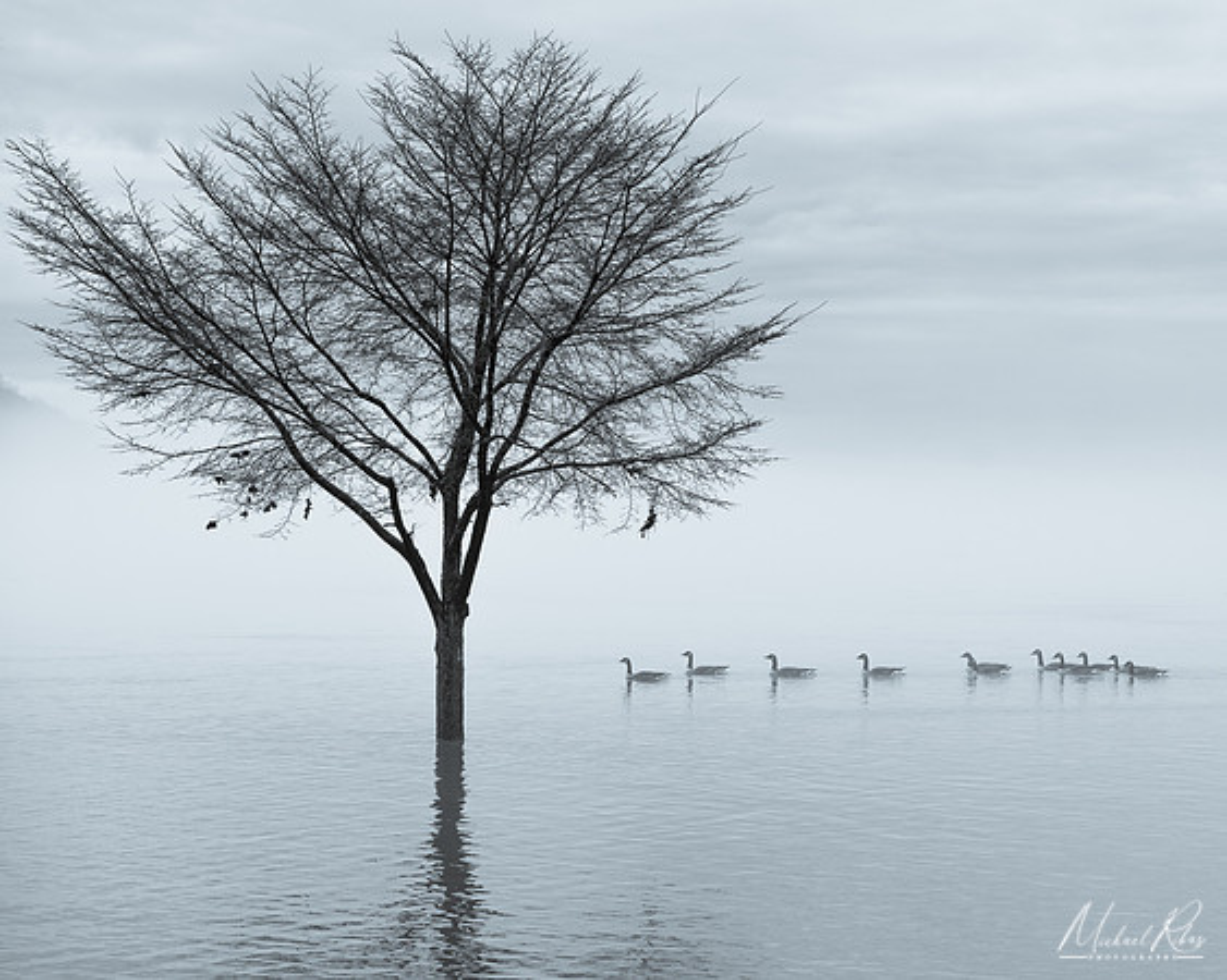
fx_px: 3106
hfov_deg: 22.3
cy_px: 484
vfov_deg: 17.9
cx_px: 746
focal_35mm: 86
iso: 100
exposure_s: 1/250
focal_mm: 50
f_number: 6.3
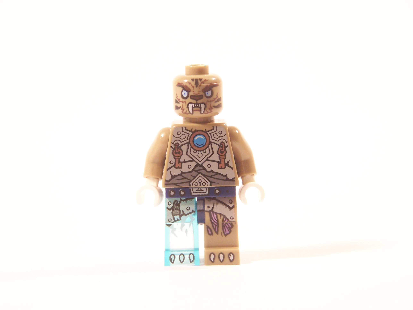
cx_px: 206
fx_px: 1396
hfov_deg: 16.8
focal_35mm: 117
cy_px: 155
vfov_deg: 12.7
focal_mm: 19.4
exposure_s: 1/20
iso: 200
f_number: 3.2
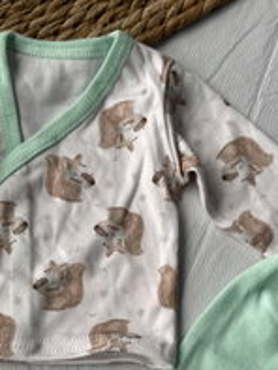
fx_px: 695
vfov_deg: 27.9
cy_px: 377
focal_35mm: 65
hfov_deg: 22.6
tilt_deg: -76.8
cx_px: 126
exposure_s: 1/100
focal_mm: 6.76
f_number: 1.78
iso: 50
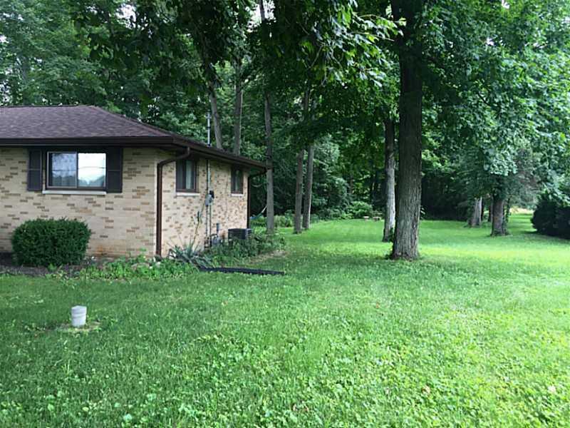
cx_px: 285
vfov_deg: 48.2
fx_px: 478
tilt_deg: -0.2
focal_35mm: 29
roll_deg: -2.5
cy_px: 214
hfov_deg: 61.7
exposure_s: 1/60
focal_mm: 4.15
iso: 32
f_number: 2.2
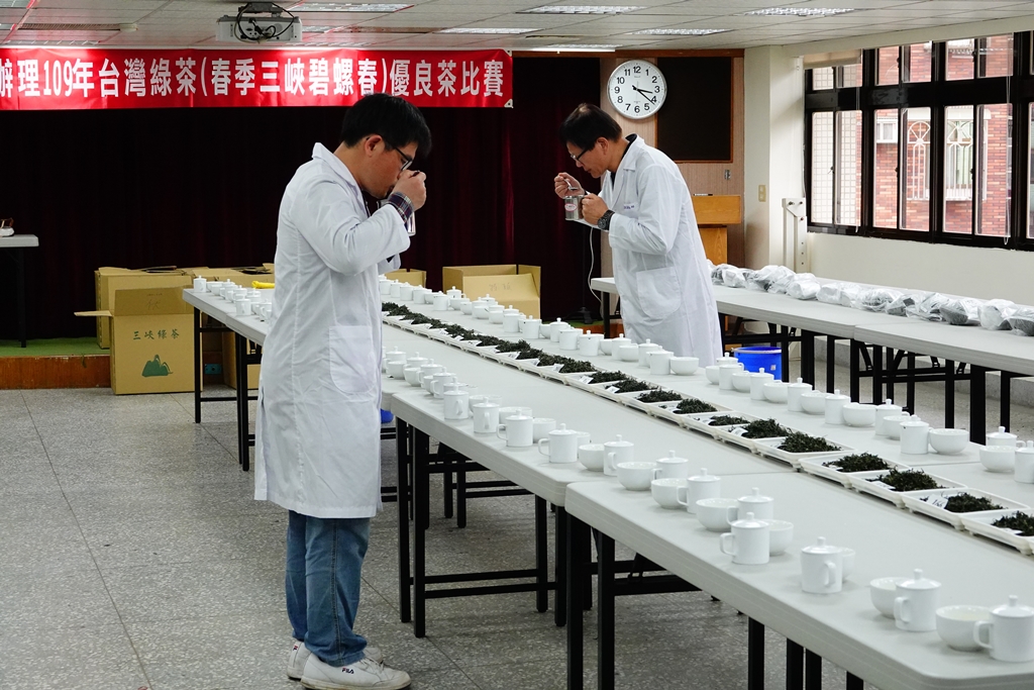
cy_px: 345
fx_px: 2011
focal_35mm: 70
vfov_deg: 19.5
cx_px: 517
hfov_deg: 28.8
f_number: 4.5
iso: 1250
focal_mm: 25.61
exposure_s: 1/320
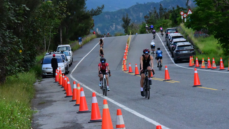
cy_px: 60
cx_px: 104
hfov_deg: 12.7
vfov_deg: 7.1
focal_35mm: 170
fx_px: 1032
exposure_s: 1/4000
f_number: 14
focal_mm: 145
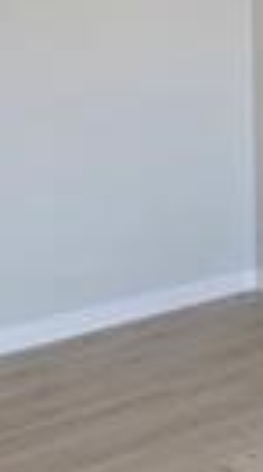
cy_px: 108
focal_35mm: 74
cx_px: 294
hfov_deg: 15.7
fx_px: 924
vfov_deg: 28.2
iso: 32
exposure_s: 1/120
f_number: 1.8
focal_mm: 4.25
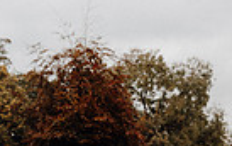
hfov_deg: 21.3
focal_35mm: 97
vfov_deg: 11.7
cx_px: 147
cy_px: 319
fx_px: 614
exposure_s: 1/160
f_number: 3.5
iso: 320
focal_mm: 29
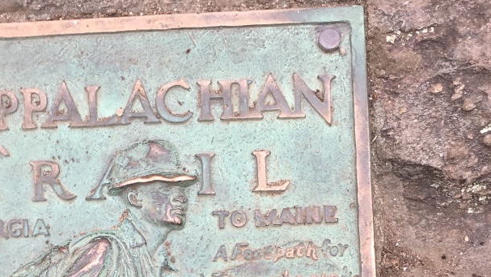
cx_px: 218
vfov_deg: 16.1
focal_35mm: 71
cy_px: 368
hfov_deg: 29.7
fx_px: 925
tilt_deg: -70.5
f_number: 2.2
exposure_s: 1/184
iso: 25
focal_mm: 4.15
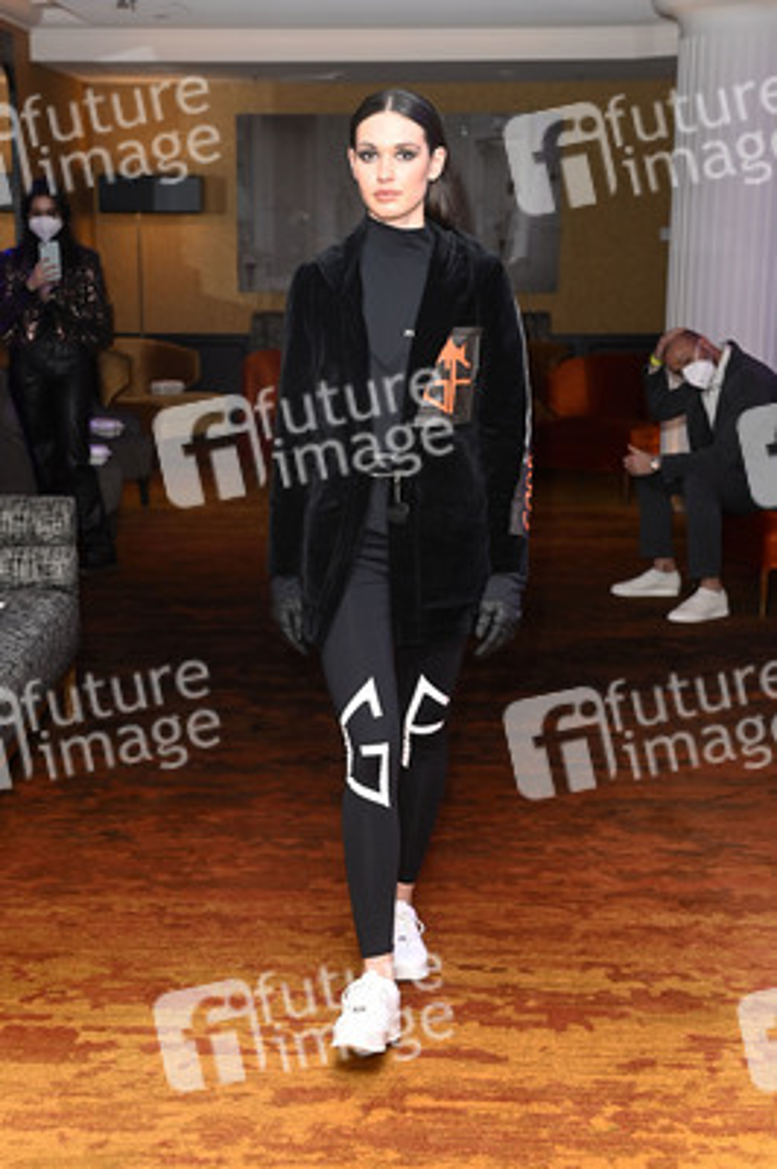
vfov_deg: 39.6
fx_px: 1621
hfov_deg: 26.9
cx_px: 388
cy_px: 584
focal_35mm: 50
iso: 2500
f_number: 5.6
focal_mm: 50
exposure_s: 1/200
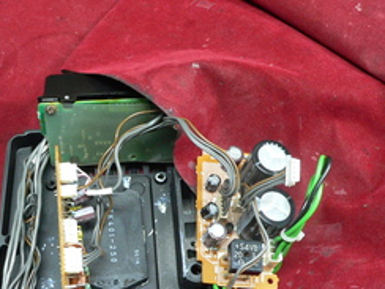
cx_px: 153
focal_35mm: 56
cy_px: 214
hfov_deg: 34.2
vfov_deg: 25.8
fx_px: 623
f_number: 2.8
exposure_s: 1/8
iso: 200
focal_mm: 6
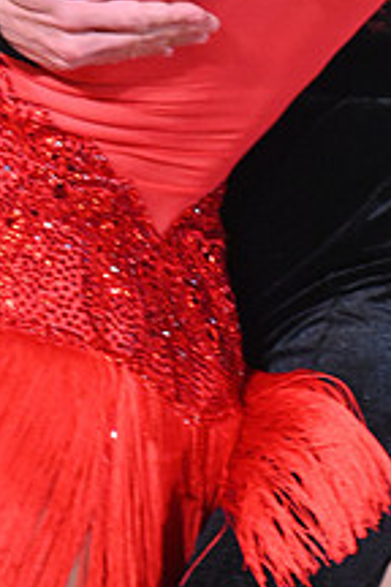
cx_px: 273
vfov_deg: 10.7
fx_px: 3063
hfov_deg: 7.3
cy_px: -144
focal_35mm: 188
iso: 6400
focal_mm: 70
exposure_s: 1/400
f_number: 5.6
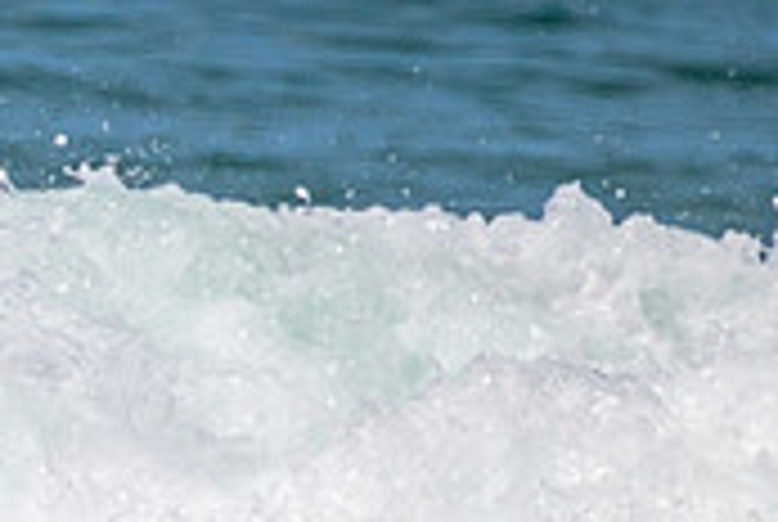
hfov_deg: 0.6
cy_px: 602
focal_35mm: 3266
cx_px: -435
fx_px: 70702
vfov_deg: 0.4
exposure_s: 1/2000
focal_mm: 800
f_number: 11
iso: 560
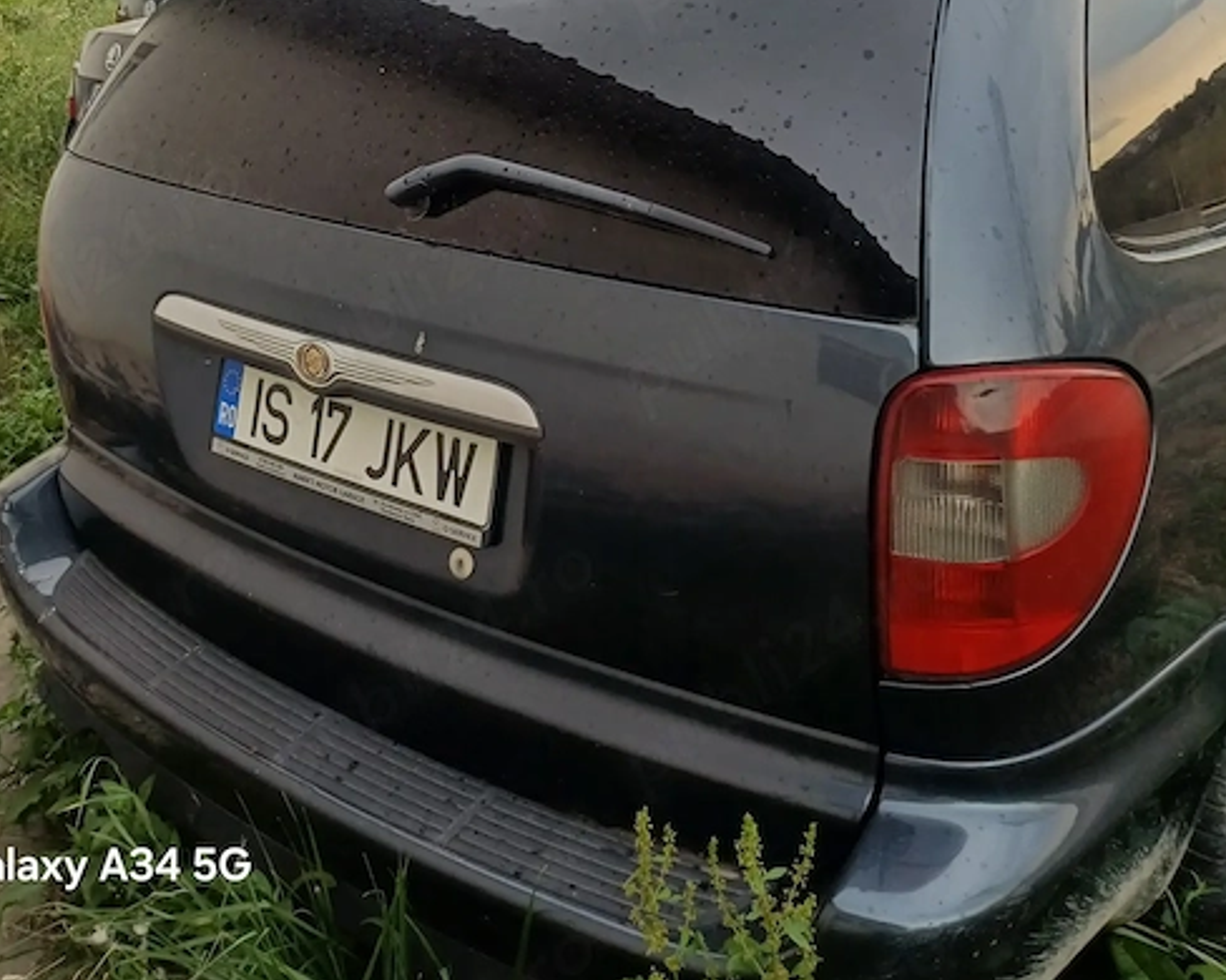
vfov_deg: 33.8
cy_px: -20
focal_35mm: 40
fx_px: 1451
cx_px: 608
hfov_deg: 45.8
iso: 50
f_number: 1.8
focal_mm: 4.65
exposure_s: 1/256
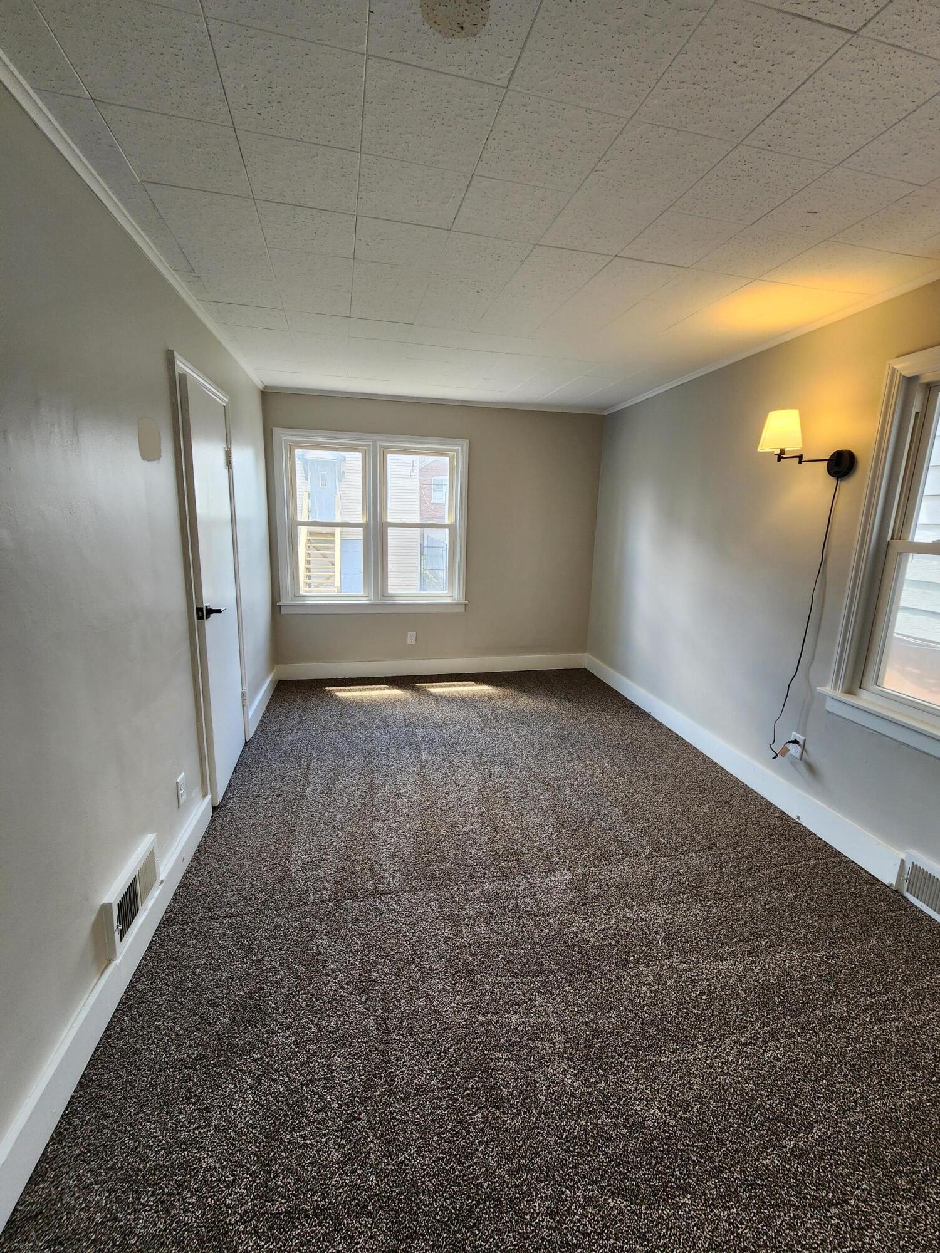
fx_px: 471
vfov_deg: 106.2
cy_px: 626
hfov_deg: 89.9
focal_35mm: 13
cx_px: 470
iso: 100
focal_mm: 2.2
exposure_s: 1/60
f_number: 2.2
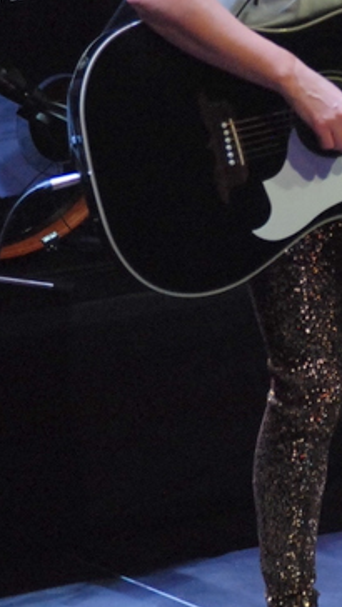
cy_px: 67
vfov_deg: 5.1
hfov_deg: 2.9
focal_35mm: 420
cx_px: 379
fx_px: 6765
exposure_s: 1/500
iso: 1600
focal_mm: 135
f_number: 2.8
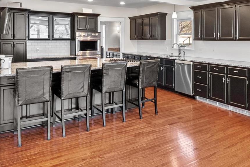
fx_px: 208
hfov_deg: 61.2
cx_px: 153
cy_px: 41
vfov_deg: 42.2
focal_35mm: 30
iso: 400
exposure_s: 1/6
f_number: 8
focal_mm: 8
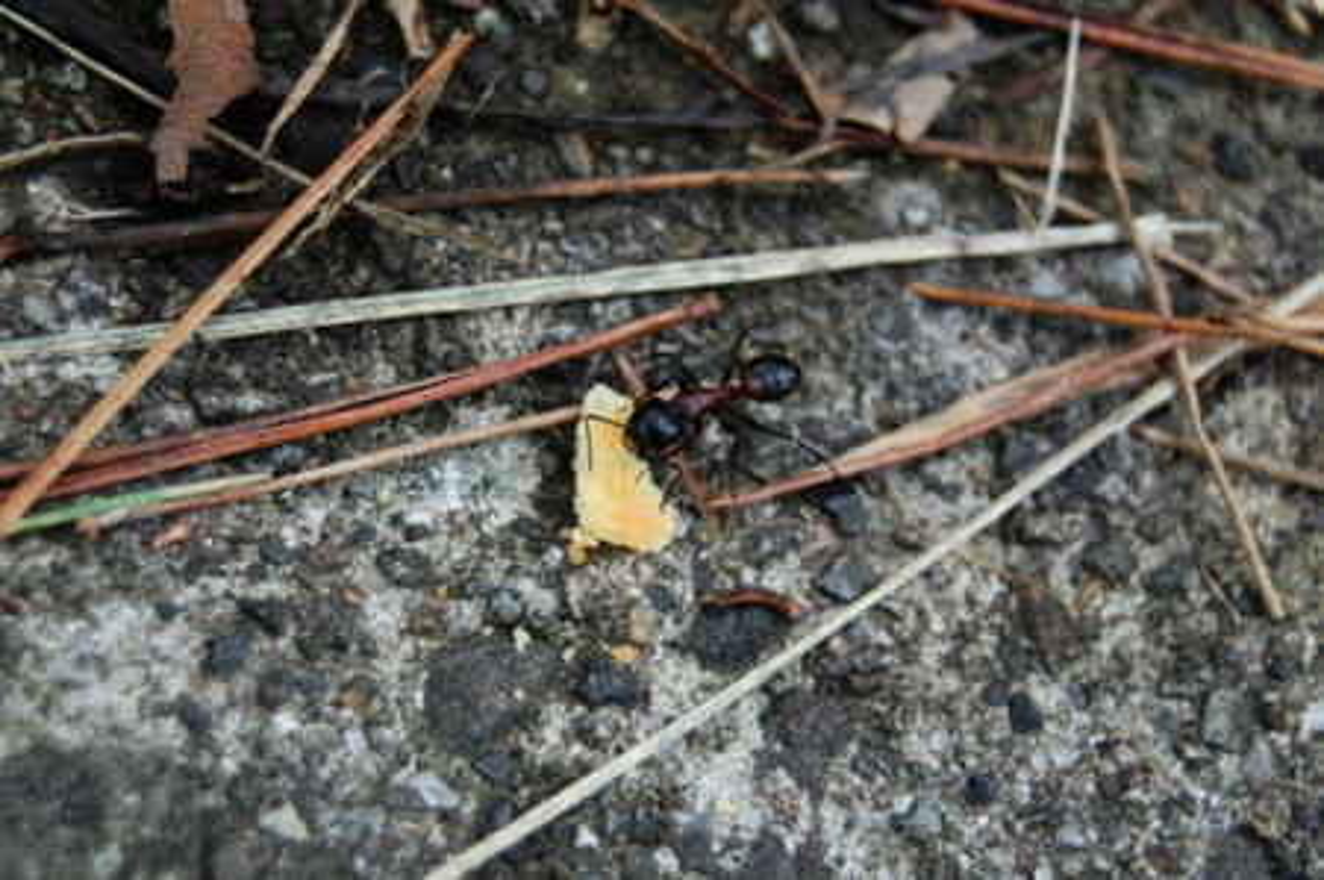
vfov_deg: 16.5
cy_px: 440
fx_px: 3031
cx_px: 662
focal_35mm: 82
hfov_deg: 24.6
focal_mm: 55
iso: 200
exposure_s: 1/125
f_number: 5.6
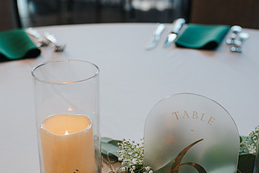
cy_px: 137
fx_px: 518
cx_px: 192
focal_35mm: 72
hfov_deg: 27.7
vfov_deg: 18.8
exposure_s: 1/250
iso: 450
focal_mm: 35
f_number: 3.2
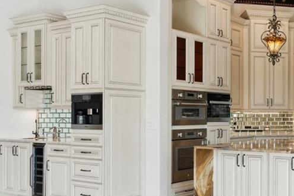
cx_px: 276
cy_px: 117
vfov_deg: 25.9
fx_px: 425
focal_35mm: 52
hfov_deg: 35.4
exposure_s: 1/50
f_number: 9
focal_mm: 16
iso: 200
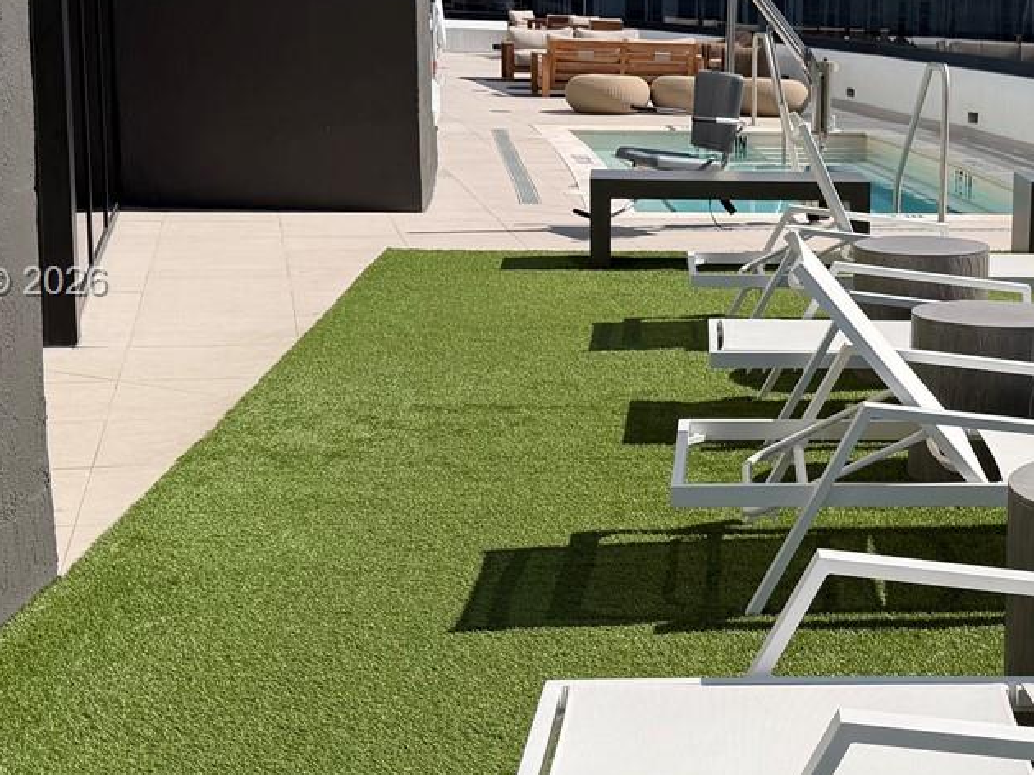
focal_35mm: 61
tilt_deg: -9.1
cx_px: 909
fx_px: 1821
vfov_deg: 23.9
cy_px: 284
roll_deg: -1.4
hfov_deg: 30.4
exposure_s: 1/7353
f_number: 1.78
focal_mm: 6.76
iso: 80
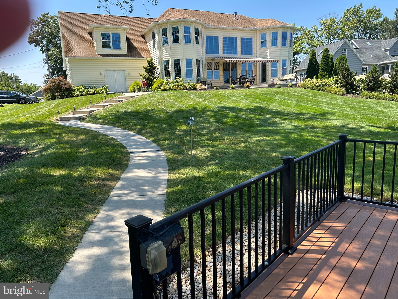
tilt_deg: -10.0
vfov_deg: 53.1
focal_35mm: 26
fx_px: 299
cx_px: 199
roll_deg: +2.3
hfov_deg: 67.3
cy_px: 150
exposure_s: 1/1224
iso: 50
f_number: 1.5
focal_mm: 5.7
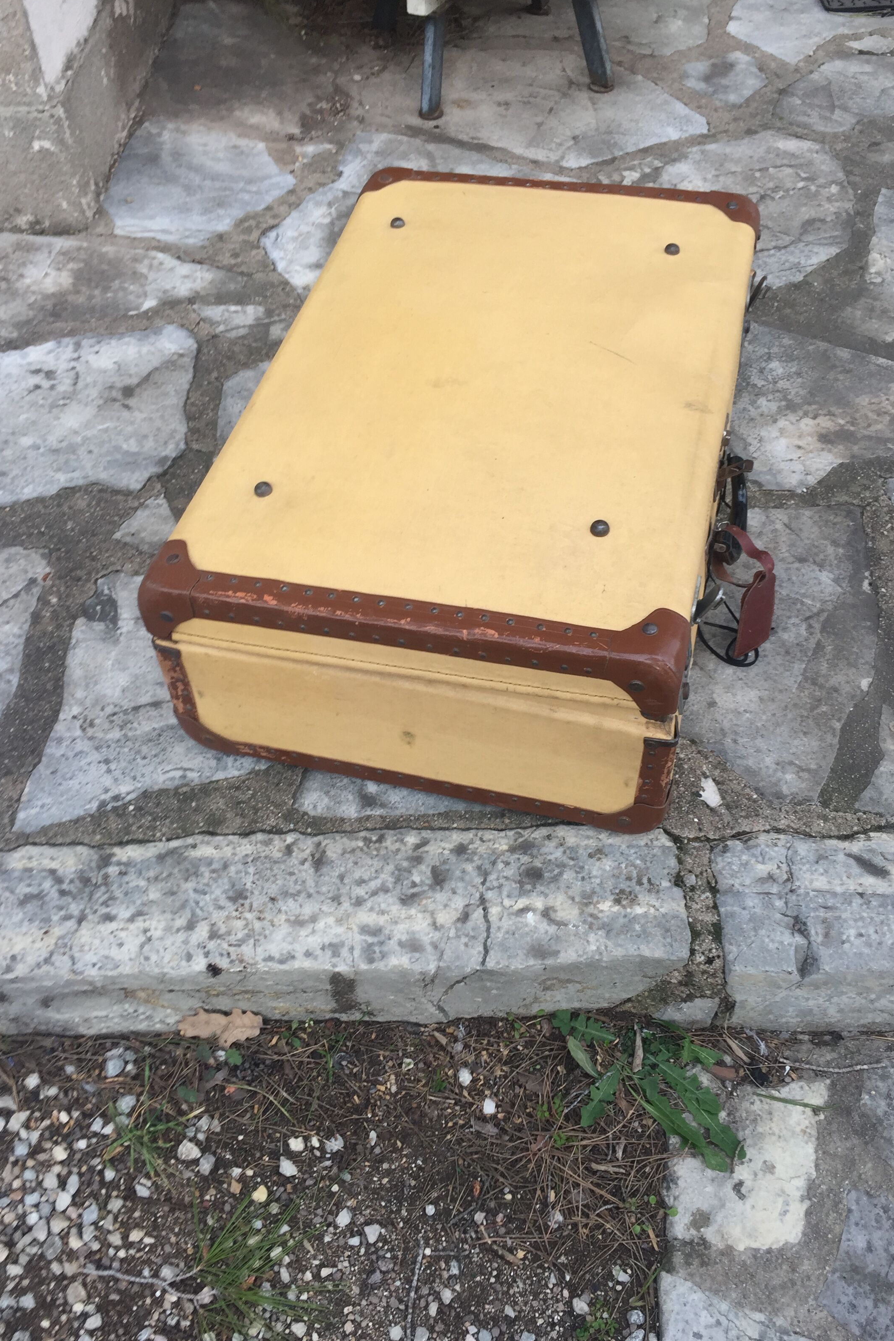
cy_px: 678
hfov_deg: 42.3
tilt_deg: -46.9
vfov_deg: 60.3
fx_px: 1155
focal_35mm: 31
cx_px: 468
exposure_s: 1/139
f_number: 2.2
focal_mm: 4.15
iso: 32
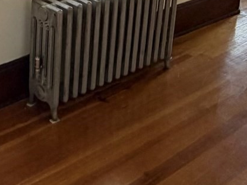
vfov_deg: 19.4
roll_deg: +0.4
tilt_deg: -11.2
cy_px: -65
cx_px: 40
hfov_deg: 27.4
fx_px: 492
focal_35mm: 69
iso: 80
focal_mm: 2.22
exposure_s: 1/121
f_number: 2.2
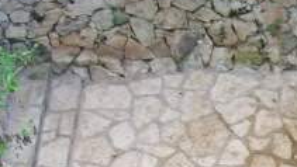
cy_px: 316
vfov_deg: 9.0
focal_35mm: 129
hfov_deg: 15.7
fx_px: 1017
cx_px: 396
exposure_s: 1/25
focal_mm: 8
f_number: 2.8
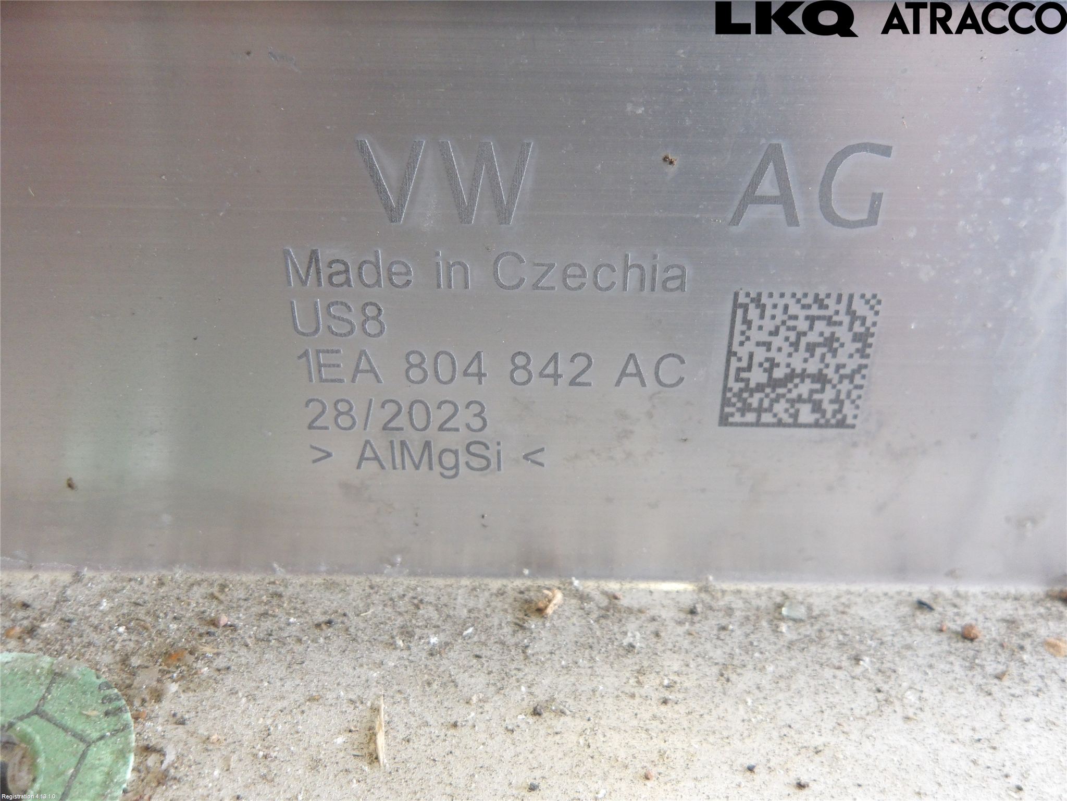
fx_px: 832
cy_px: 400
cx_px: 534
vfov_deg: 51.4
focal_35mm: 27
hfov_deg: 65.3
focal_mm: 4.9
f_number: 3
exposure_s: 1/60
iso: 384
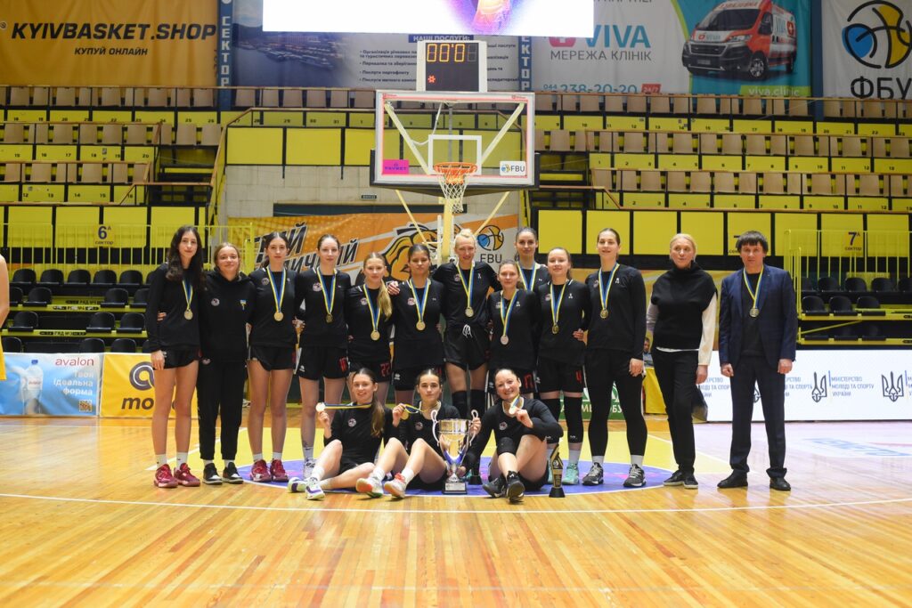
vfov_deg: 27.0
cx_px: 456
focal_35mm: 50
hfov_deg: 39.6
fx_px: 1267
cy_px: 304
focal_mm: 50
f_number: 4
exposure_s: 1/500
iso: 4000
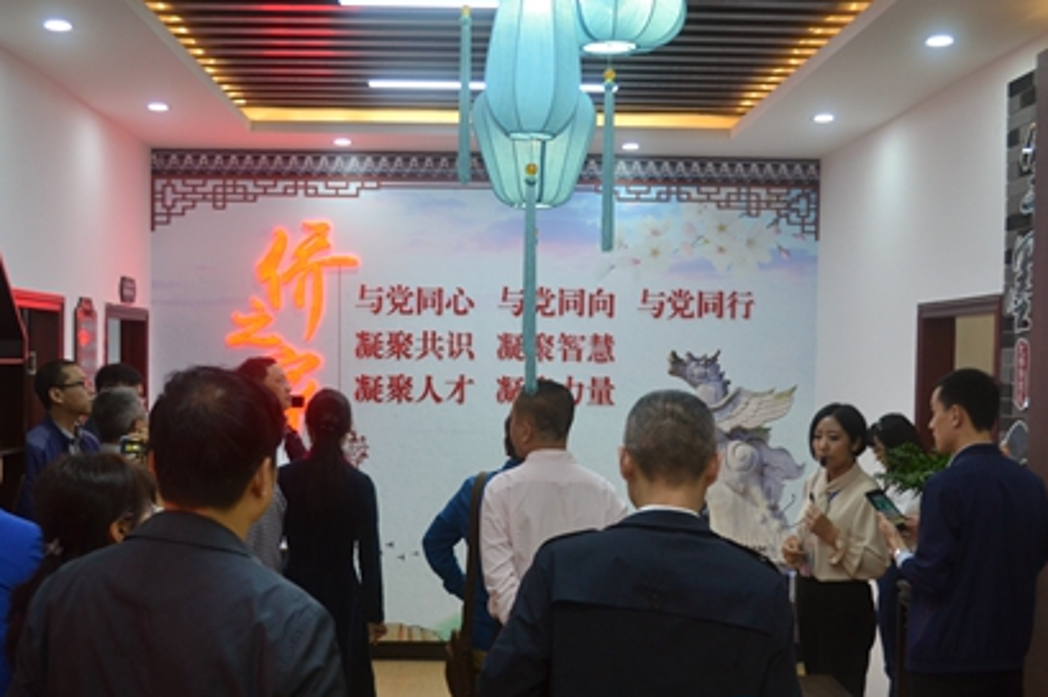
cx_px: 507
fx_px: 1280
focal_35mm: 44
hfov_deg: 44.5
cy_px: 411
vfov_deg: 30.4
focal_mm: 24
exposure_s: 1/60
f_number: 4
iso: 800
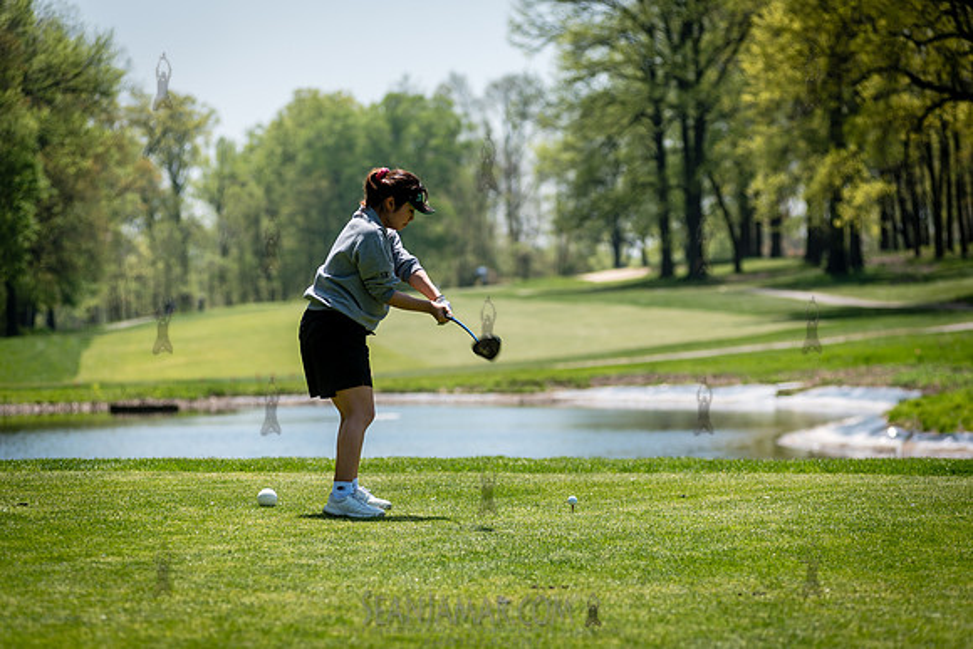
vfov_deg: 10.2
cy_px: 324
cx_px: 486
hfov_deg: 15.2
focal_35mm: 135
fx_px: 3652
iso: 100
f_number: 3.5
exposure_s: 1/1250
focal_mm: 135
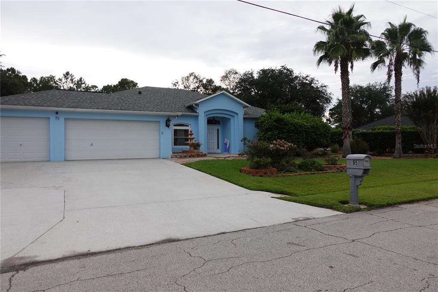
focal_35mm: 24
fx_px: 292
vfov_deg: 53.1
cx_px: 219
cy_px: 146
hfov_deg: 73.8
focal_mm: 9.4
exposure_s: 1/160
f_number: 1.8
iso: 125
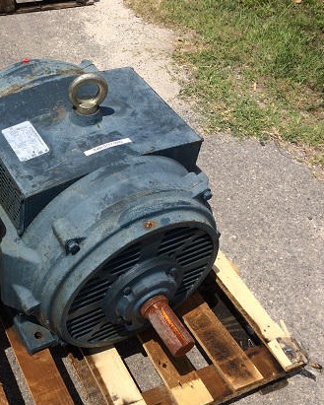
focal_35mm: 45
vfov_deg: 41.1
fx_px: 539
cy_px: 218
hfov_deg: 32.4
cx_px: 56
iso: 32
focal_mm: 4.15
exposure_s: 1/2933
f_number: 2.2
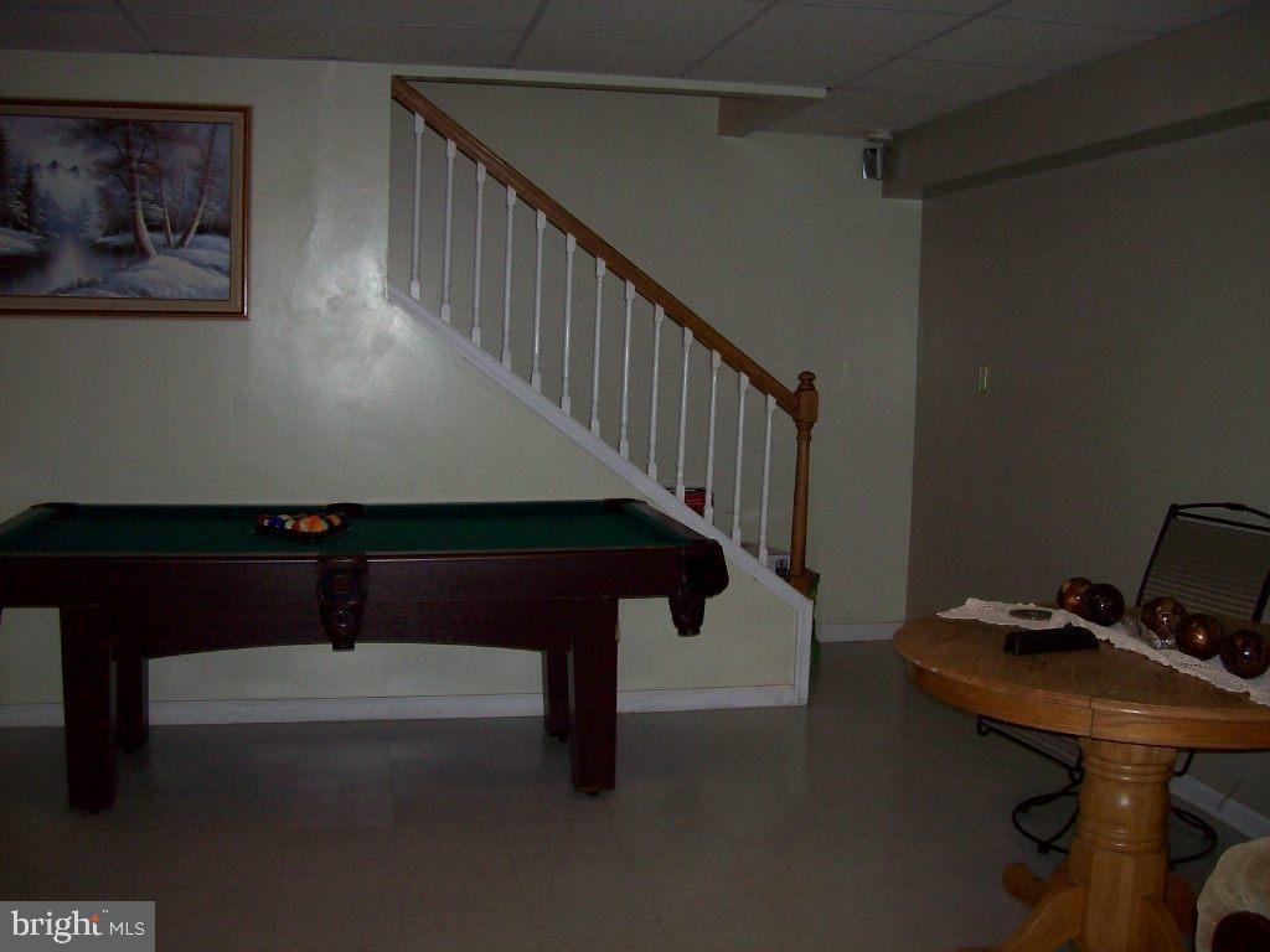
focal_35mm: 36
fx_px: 1321
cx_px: 635
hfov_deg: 51.4
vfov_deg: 39.7
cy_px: 476
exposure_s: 1/64
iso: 80
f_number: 2.7
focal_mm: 6
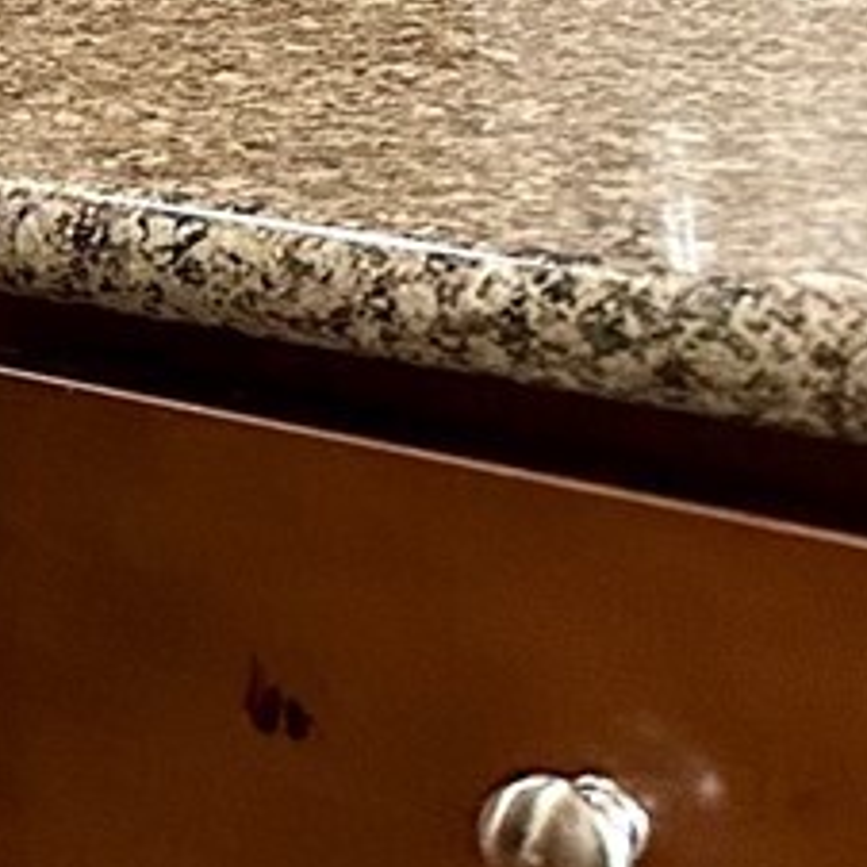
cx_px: -1861
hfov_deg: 9.0
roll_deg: +4.3
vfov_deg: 10.8
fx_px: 4250
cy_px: -794
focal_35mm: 150
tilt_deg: -0.5
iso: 320
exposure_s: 1/60
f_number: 1.78
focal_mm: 6.86
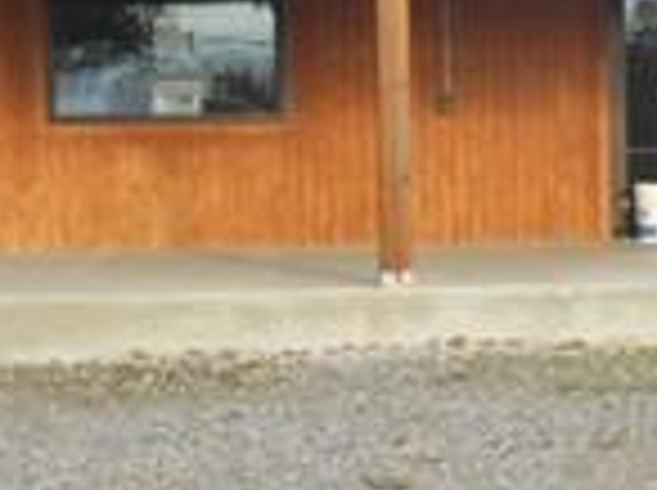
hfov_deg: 17.0
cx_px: 626
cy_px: 211
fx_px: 2160
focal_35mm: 114
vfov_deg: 13.0
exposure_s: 1/80
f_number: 3.2
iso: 80
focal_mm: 4.6
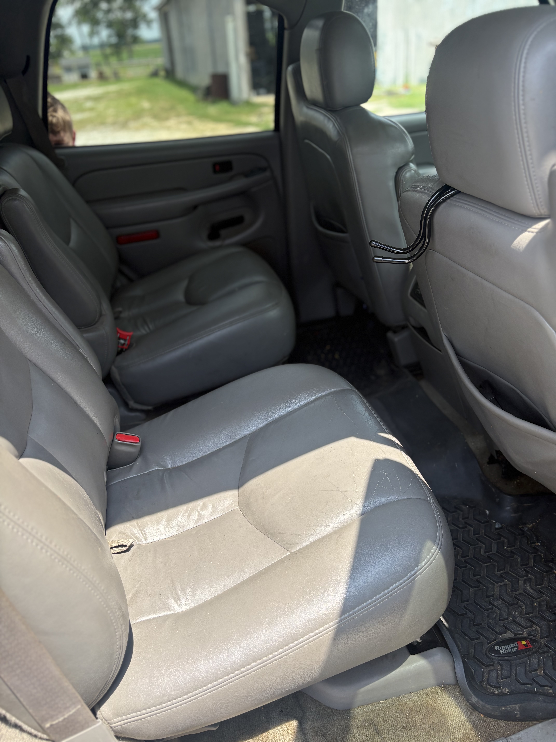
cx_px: 278
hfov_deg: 53.1
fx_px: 557
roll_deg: +5.2
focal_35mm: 26
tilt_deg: -30.9
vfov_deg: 67.3
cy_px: 371
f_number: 1.6
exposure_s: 1/708
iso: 50
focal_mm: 5.96
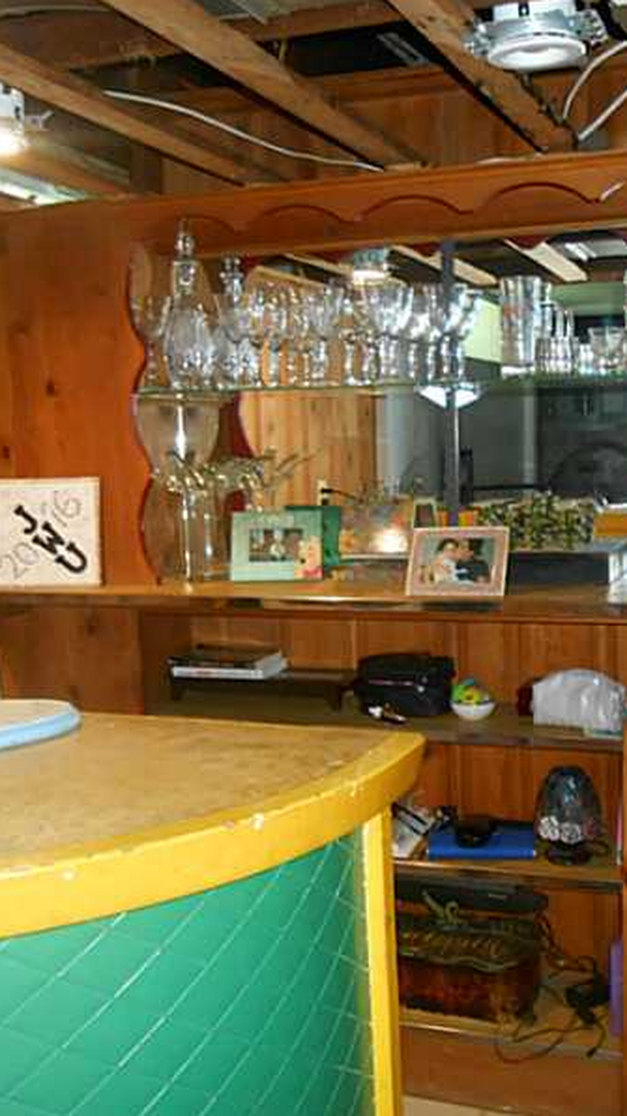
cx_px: 414
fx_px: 1124
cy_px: 558
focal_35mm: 38
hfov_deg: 31.0
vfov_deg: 52.8
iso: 320
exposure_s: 1/25
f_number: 3.5
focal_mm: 4.6
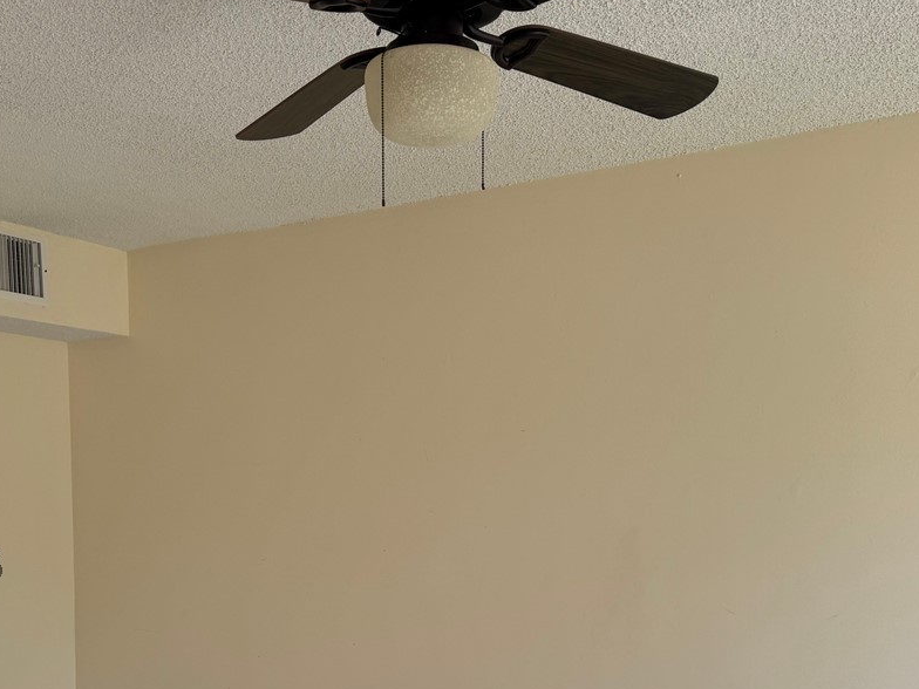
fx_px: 1301
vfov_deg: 28.9
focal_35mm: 49
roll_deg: +0.5
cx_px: 361
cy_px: 564
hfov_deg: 38.7
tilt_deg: -2.5
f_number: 1.78
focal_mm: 6.76
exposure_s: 1/121
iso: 64
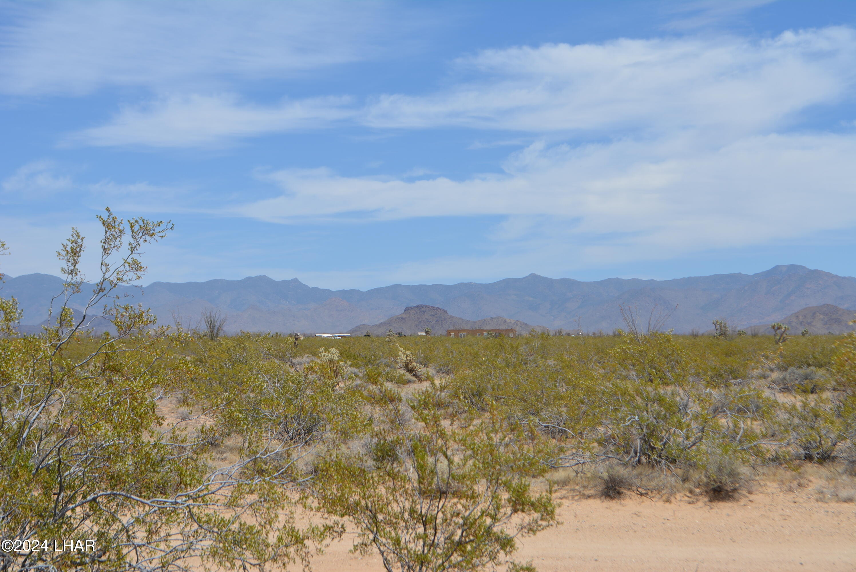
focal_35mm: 66
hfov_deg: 30.5
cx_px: 428
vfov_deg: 20.6
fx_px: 1571
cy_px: 286
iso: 100
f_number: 9
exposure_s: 1/320
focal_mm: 44
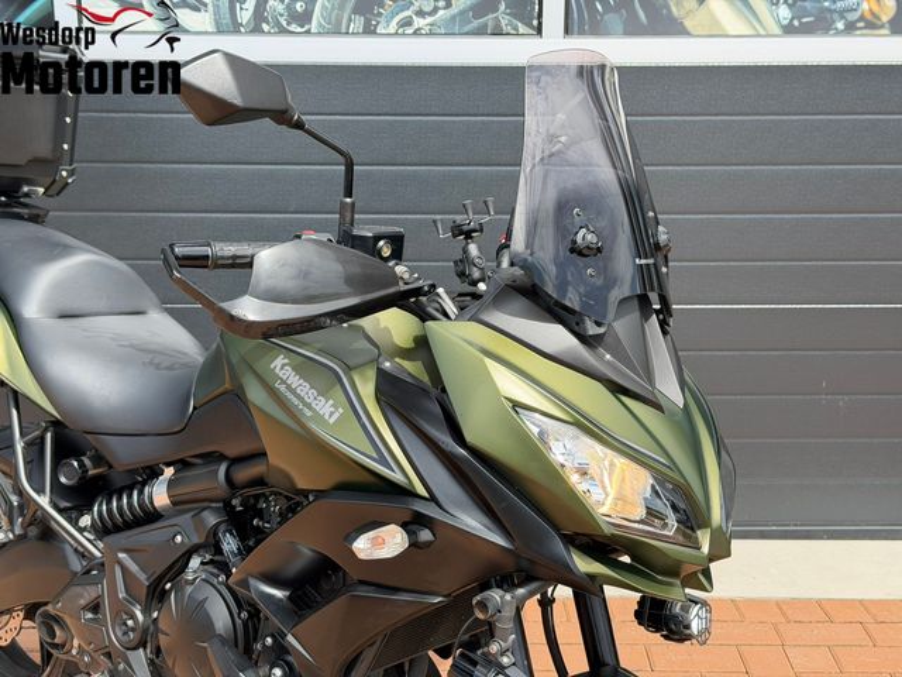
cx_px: 451
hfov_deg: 39.7
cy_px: 338
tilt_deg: -16.9
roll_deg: -0.7
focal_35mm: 48
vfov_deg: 30.3
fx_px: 1251
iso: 100
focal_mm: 6.76
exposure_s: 1/2208
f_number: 1.78
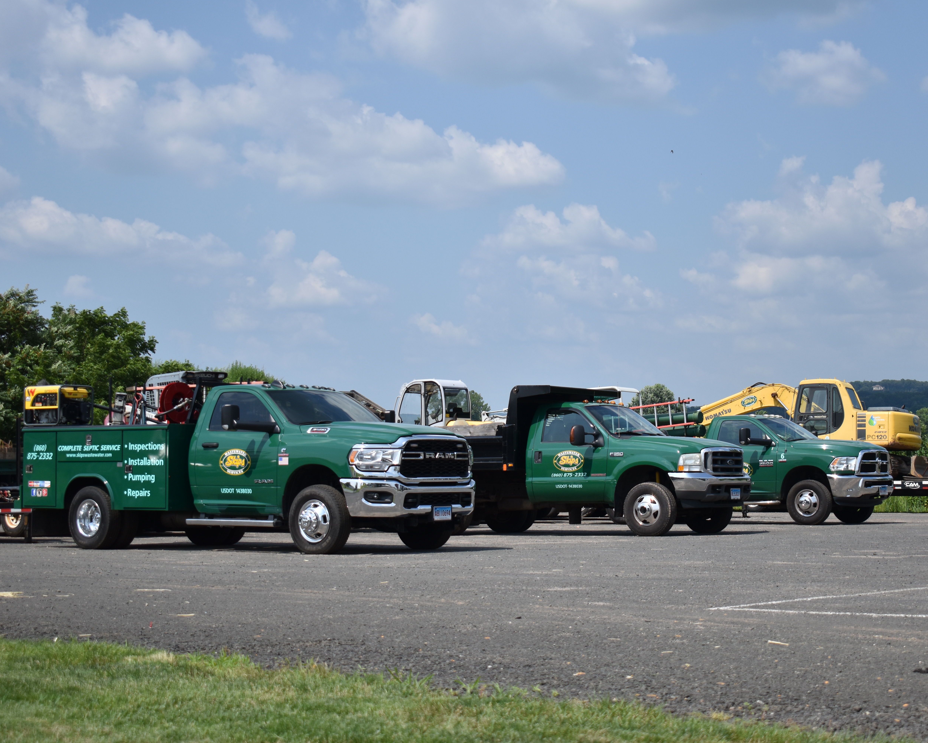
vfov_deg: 25.0
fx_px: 1675
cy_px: 372
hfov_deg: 30.9
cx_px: 540
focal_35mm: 61
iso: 200
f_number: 4.8
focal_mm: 36
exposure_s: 1/2000
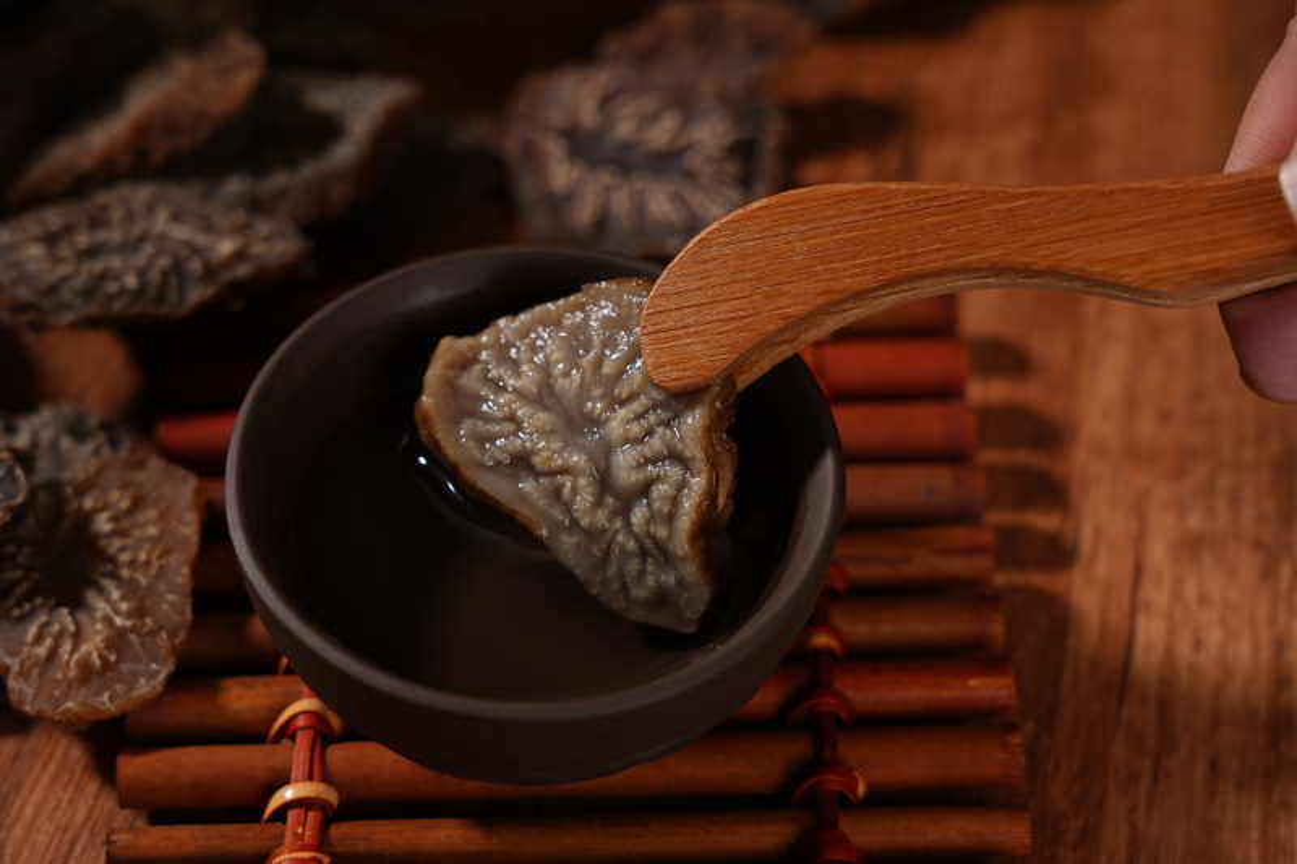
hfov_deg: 24.8
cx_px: 648
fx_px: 2953
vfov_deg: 16.6
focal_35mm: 82
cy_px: 432
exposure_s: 1/125
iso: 64
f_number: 7.1
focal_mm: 82
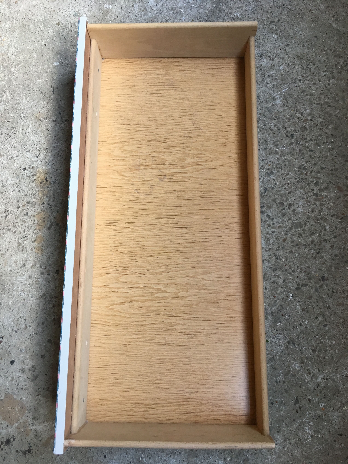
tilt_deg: -76.8
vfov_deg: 61.7
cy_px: 232
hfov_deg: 48.2
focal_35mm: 29
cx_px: 174
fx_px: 389
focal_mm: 4.15
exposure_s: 1/33
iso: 50
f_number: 2.2
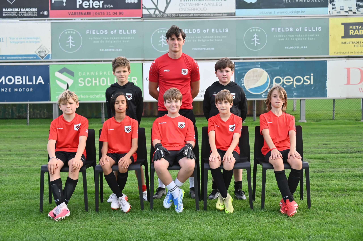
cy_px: 120
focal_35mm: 58
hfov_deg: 34.5
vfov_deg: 23.3
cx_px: 182
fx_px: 584
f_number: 5
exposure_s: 1/640
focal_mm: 58
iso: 640
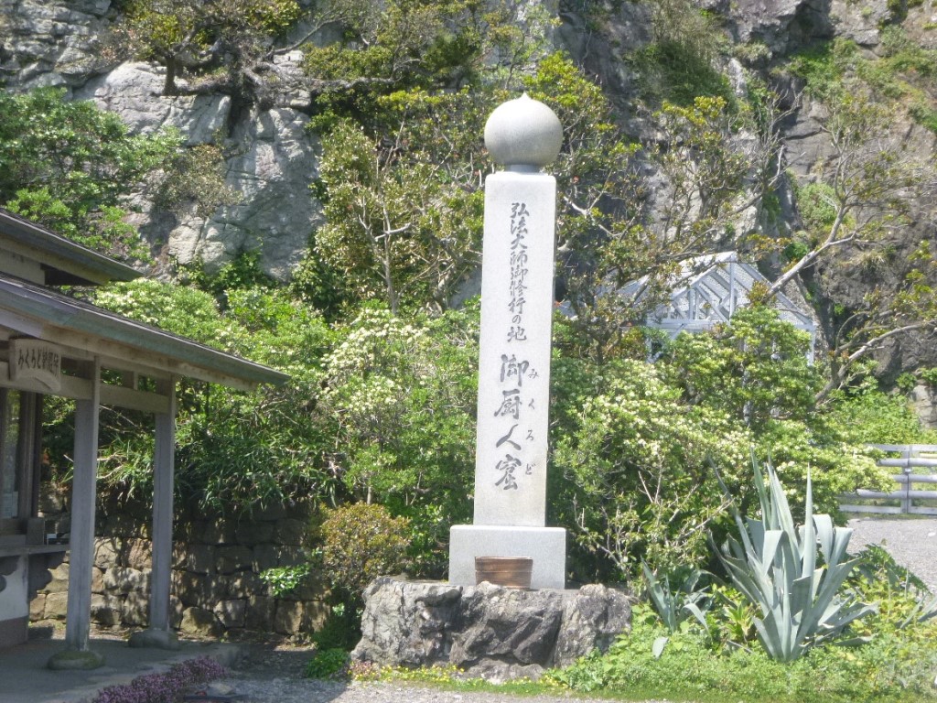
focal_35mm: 85
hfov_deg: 23.0
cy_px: 352
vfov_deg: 17.4
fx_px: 2301
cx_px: 468
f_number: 5.7
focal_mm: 15.3
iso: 100
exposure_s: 1/100
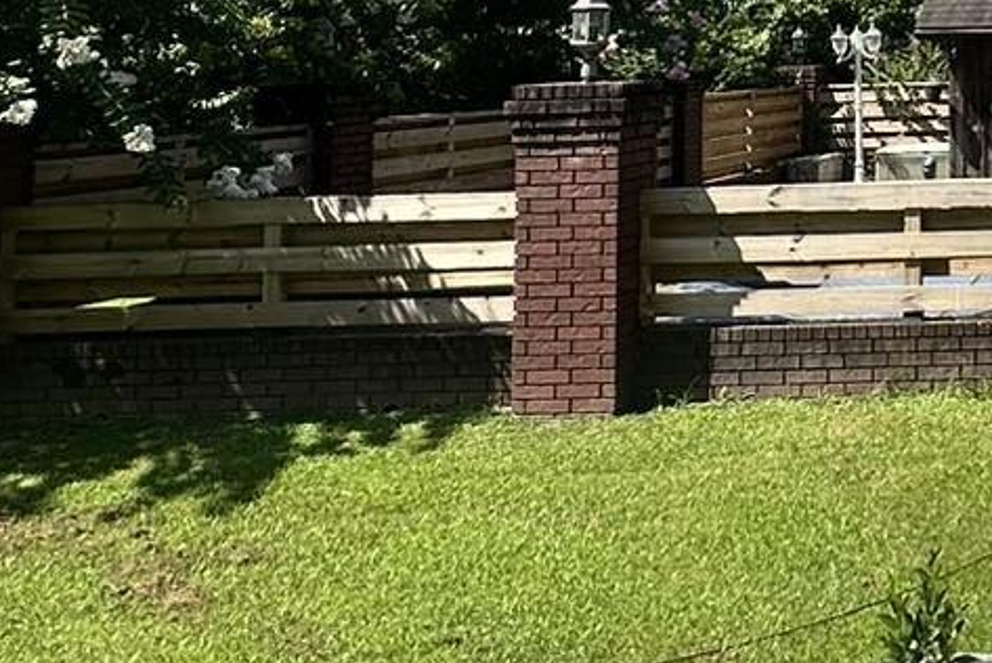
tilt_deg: +5.7
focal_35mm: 63
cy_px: -134
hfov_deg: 26.5
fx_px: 1737
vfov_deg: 20.2
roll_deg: +0.7
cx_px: 1328
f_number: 2.2
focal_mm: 2.22
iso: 40
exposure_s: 1/882
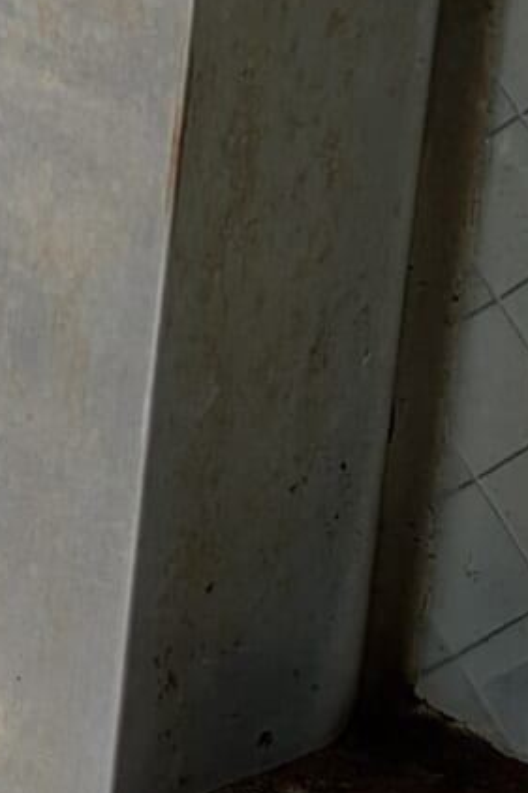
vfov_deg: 6.8
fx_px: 6671
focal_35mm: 303
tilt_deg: -21.9
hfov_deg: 4.3
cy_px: 308
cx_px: -1255
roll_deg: -0.6
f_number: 1.8
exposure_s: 1/148
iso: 64
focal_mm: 6.93
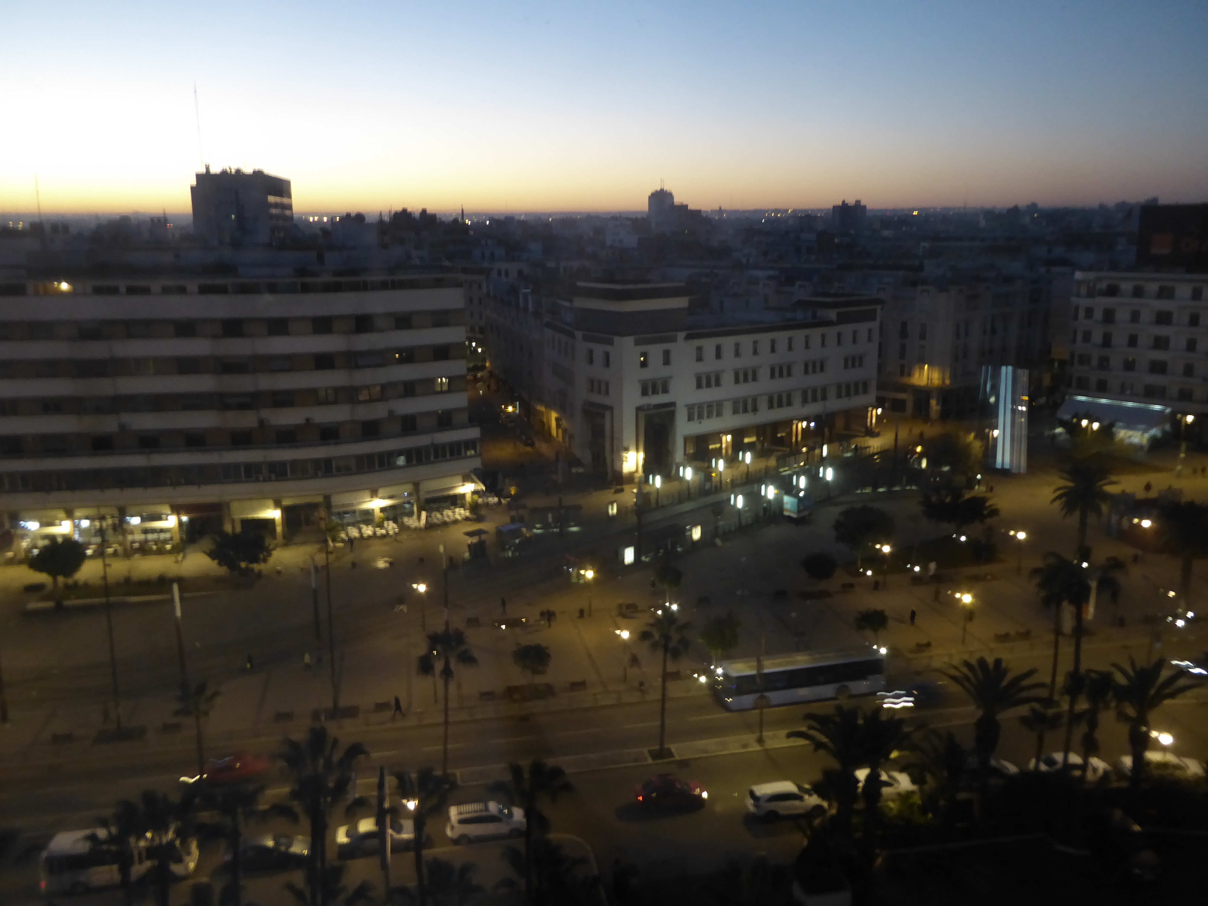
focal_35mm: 29
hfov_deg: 61.7
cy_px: 453
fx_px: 1012
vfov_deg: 48.2
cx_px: 604
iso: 400
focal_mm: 5
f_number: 3.5
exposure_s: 1/5
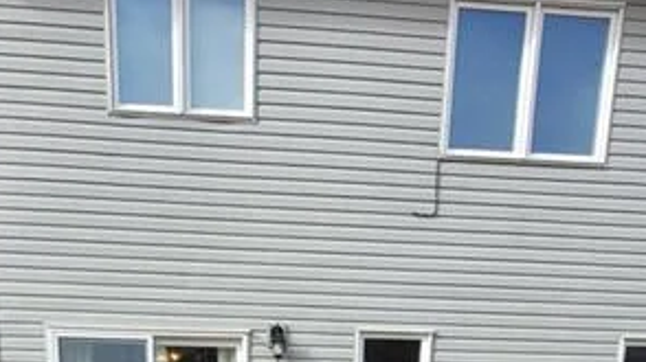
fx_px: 633
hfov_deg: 53.7
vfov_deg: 22.0
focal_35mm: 37
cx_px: 261
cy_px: 627
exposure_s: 1/609
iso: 40
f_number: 2.2
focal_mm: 1.74
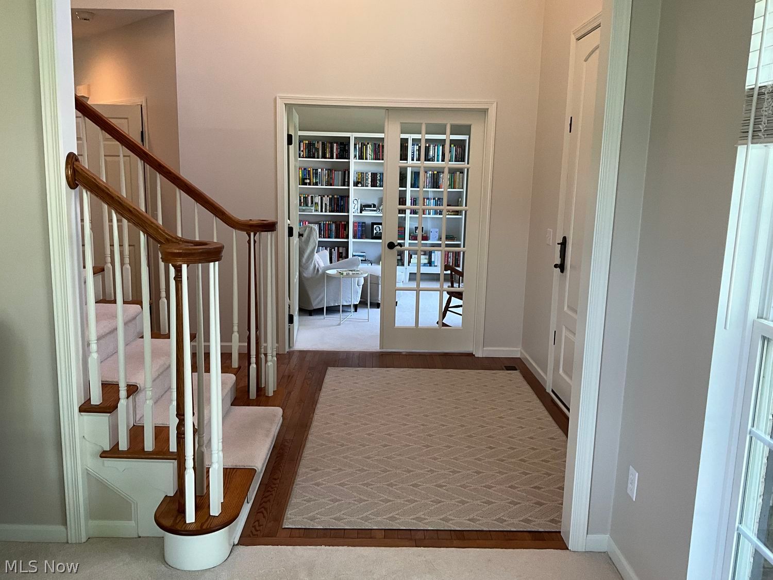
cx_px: 386
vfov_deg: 48.2
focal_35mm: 29
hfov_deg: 61.7
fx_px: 648
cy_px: 290
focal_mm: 3
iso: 50
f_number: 1.8
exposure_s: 1/60
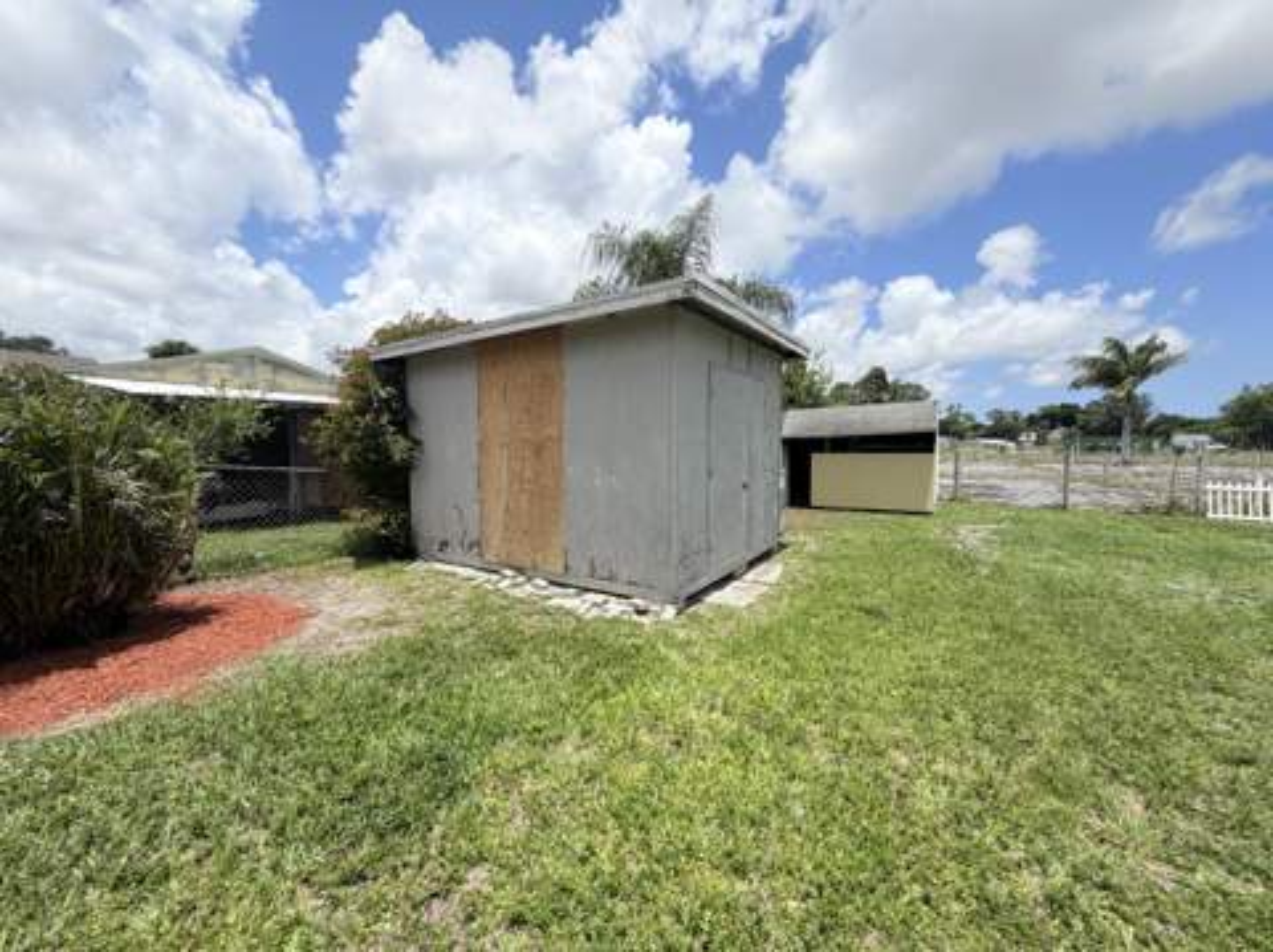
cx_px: 636
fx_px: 514
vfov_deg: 85.6
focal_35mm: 14
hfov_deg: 102.1
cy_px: 476
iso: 20
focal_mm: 2.22
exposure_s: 1/1189
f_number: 2.2
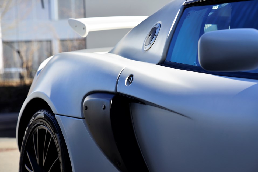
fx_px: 860
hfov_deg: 17.1
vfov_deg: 11.4
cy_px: 86
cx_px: 129
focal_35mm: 120
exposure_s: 1/160
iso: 100
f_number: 8
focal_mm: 120
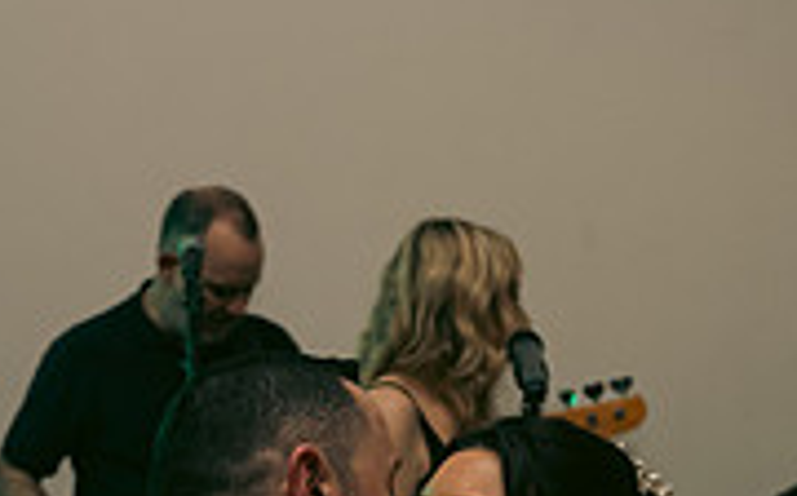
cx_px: 151
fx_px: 2712
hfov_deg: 16.6
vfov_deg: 10.0
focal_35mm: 125
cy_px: 808
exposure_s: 1/160
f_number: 3.5
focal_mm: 38
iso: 800
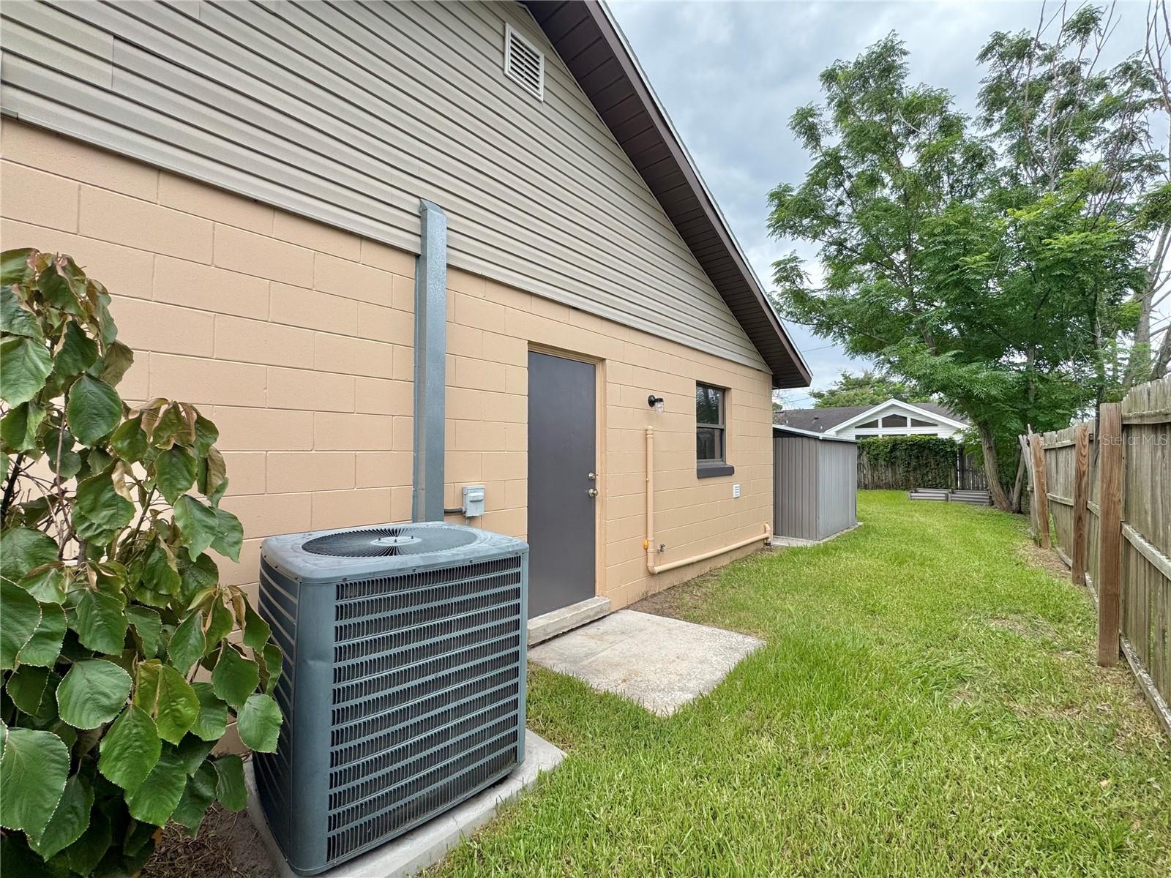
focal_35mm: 14
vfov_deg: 85.7
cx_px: 586
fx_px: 474
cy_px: 439
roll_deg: -0.6
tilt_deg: +1.3
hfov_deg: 102.1
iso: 50
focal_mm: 2.22
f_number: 2.2
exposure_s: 1/669
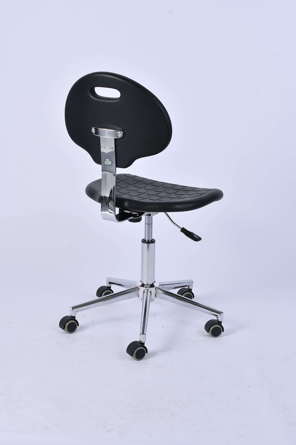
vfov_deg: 33.4
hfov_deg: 22.6
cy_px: 222
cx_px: 148
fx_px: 740
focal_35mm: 60
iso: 125
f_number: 10
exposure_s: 1/125
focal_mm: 40
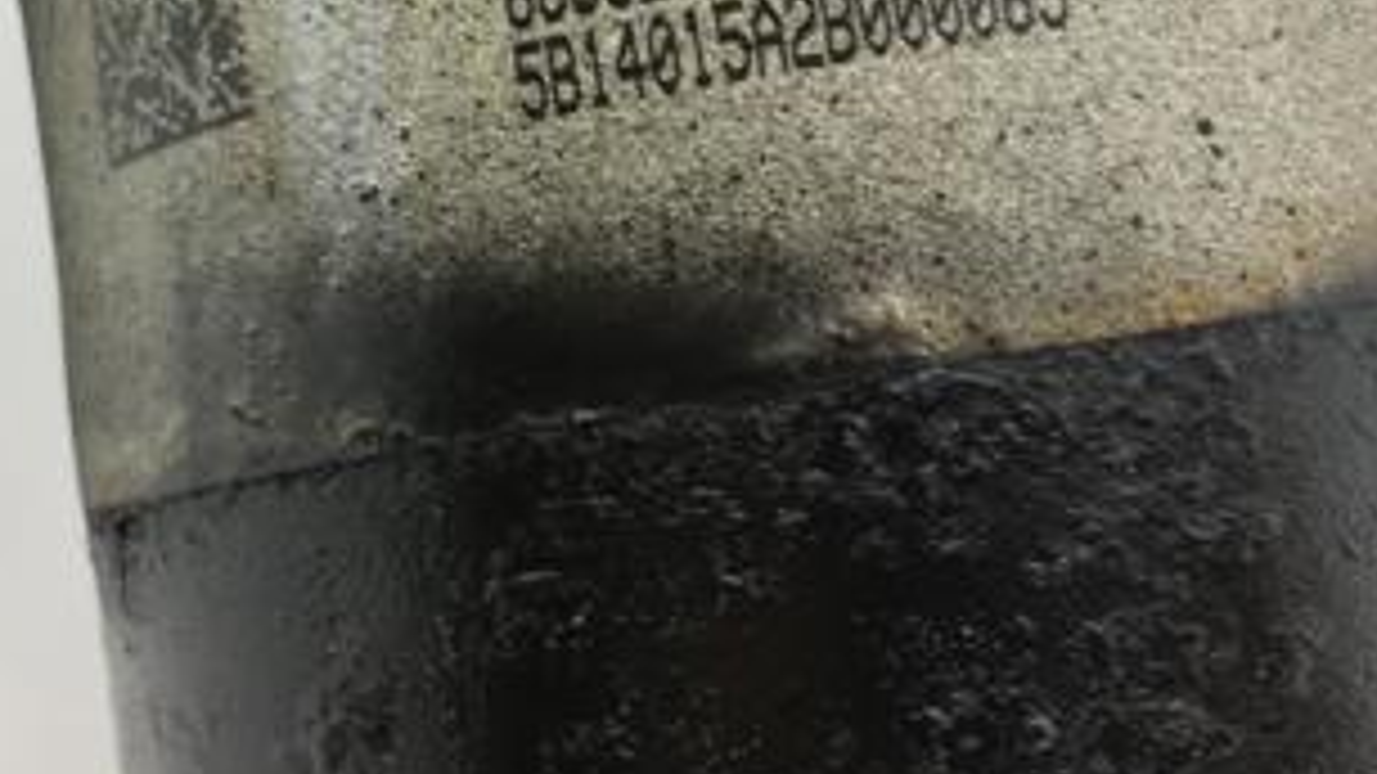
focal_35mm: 66
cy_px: 40
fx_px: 2409
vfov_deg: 17.9
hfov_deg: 31.6
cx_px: 454
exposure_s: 1/100
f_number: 2.2
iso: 40
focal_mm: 4.15
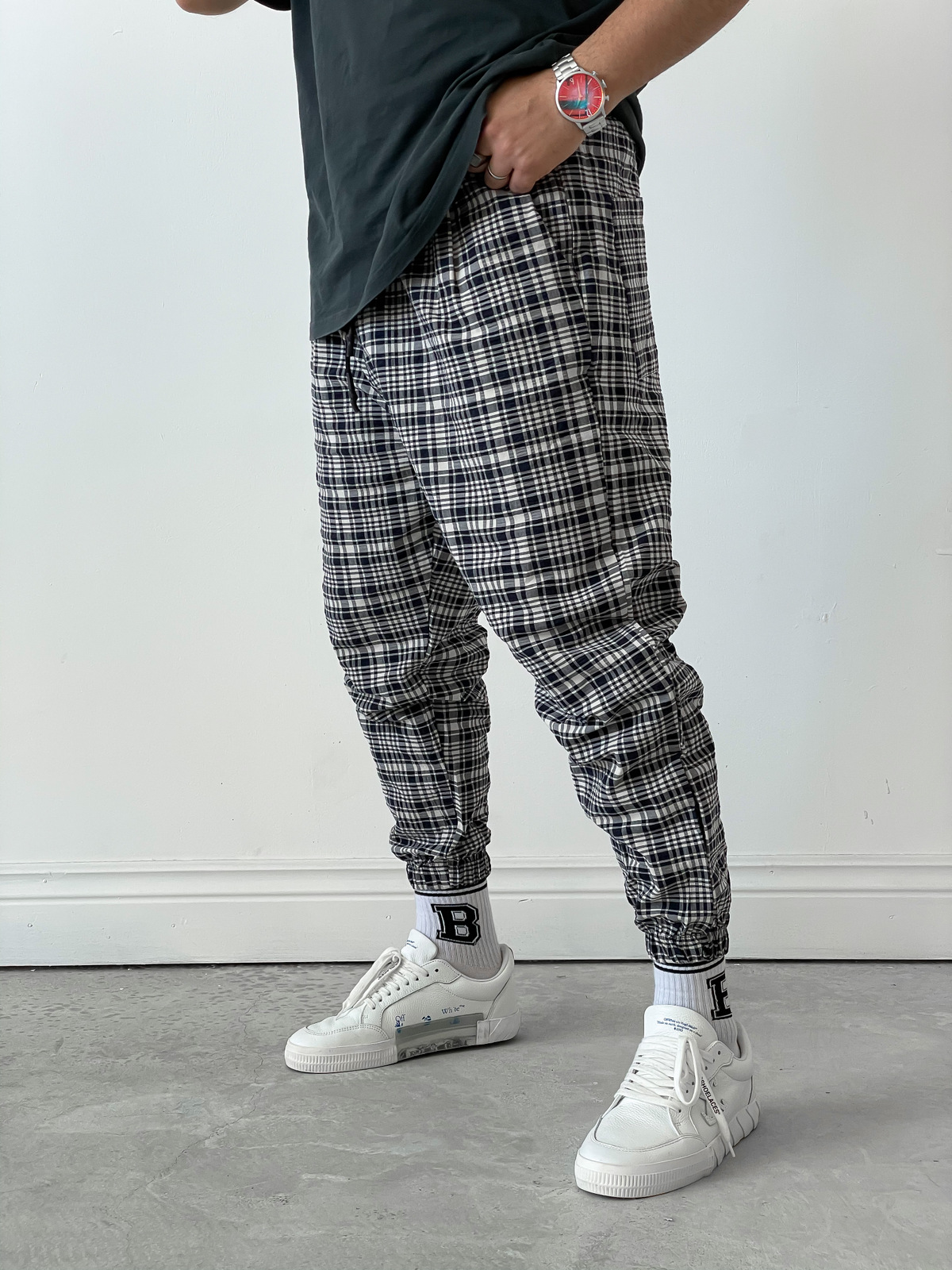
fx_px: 1907
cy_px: 635
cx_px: 476
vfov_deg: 36.8
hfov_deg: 28.0
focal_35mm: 52
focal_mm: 6
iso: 100
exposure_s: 1/120
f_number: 2
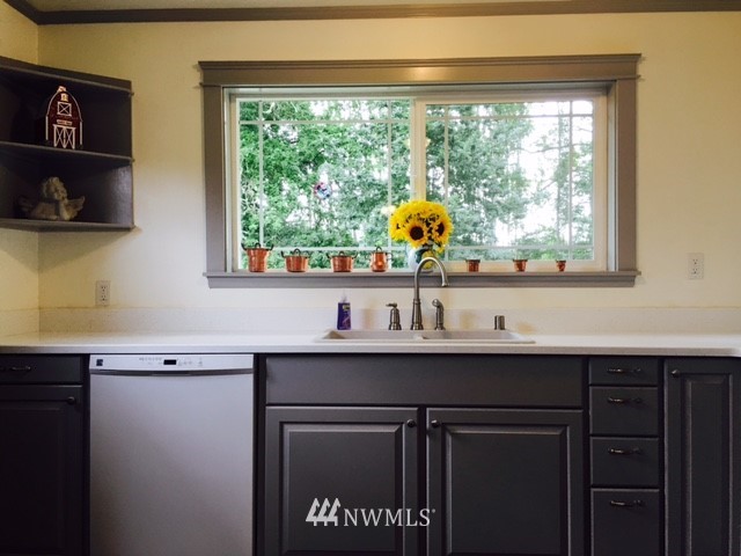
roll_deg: +0.9
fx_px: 621
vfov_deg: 48.2
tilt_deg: +0.5
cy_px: 278
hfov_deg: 61.7
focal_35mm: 29
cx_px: 370
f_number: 2.2
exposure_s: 1/30
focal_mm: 4.15
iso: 32
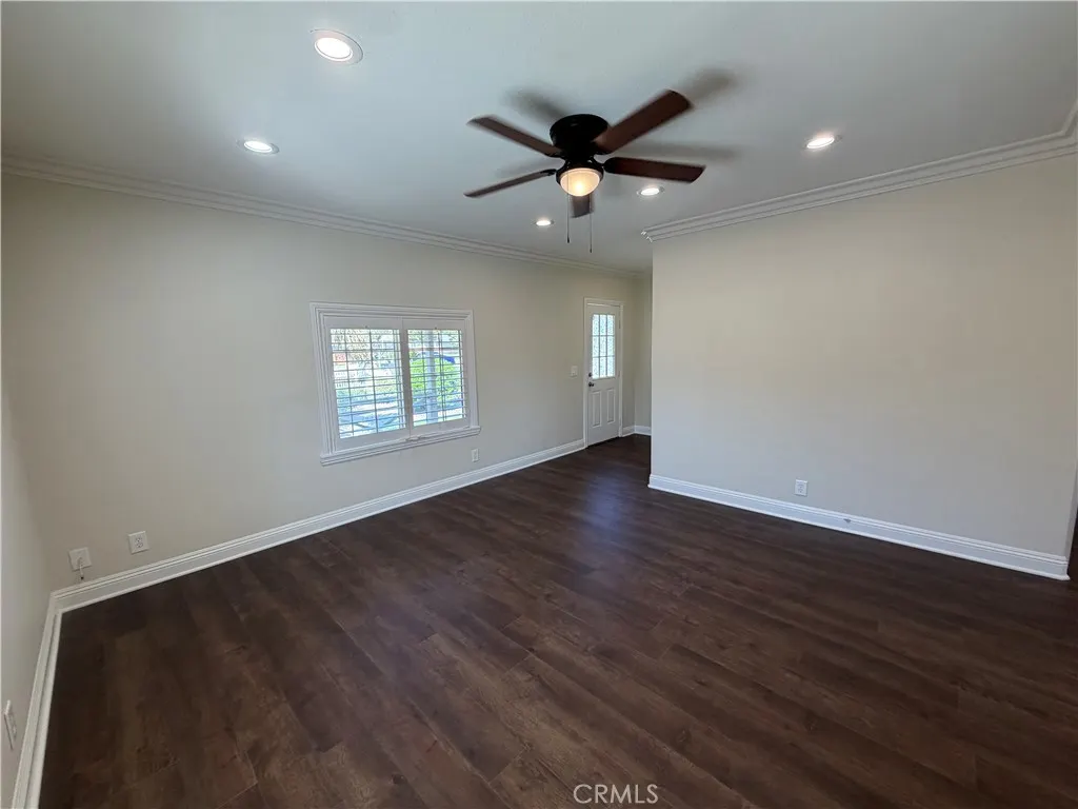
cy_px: 404
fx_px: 436
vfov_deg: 85.7
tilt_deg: -8.5
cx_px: 539
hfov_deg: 102.1
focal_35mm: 14
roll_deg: +2.2
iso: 125
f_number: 2.2
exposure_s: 1/120
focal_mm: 2.22
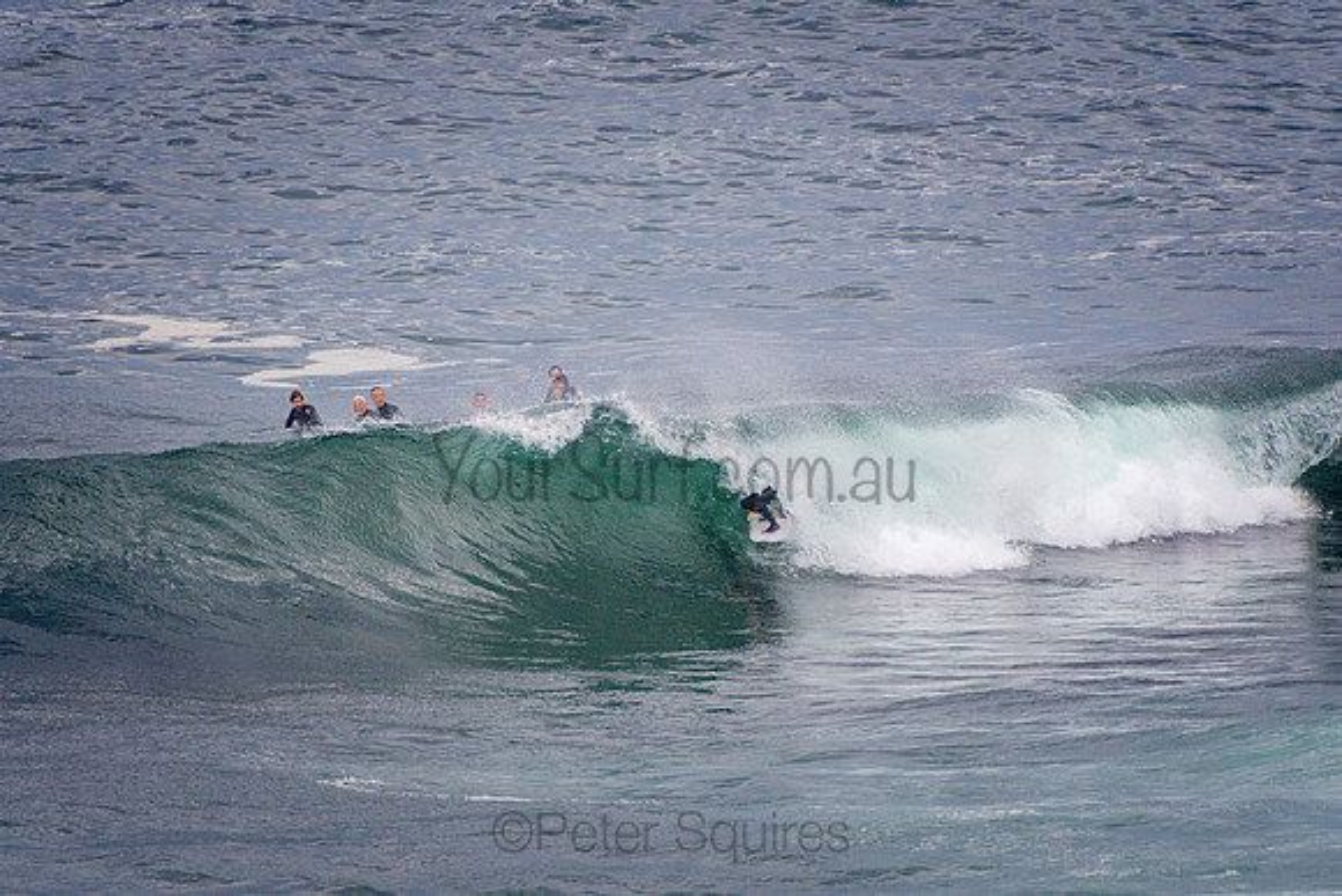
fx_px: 22371
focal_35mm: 600
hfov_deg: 3.4
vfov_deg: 2.3
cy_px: 448
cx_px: 671
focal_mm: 400
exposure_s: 1/800
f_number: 5.6
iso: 1400
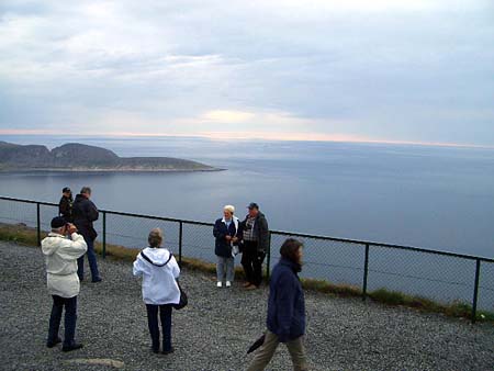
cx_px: 247
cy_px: 186
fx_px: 500
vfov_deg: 40.7
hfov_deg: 52.6
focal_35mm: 35
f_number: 4.3
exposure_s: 1/100
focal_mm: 5.8
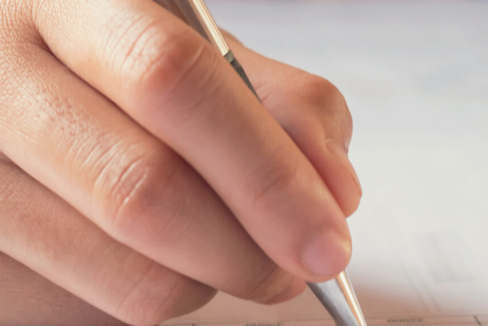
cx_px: 327
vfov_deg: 6.2
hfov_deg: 9.3
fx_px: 3010
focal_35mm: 222
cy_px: 70
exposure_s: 1/100
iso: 640
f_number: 4
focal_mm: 50
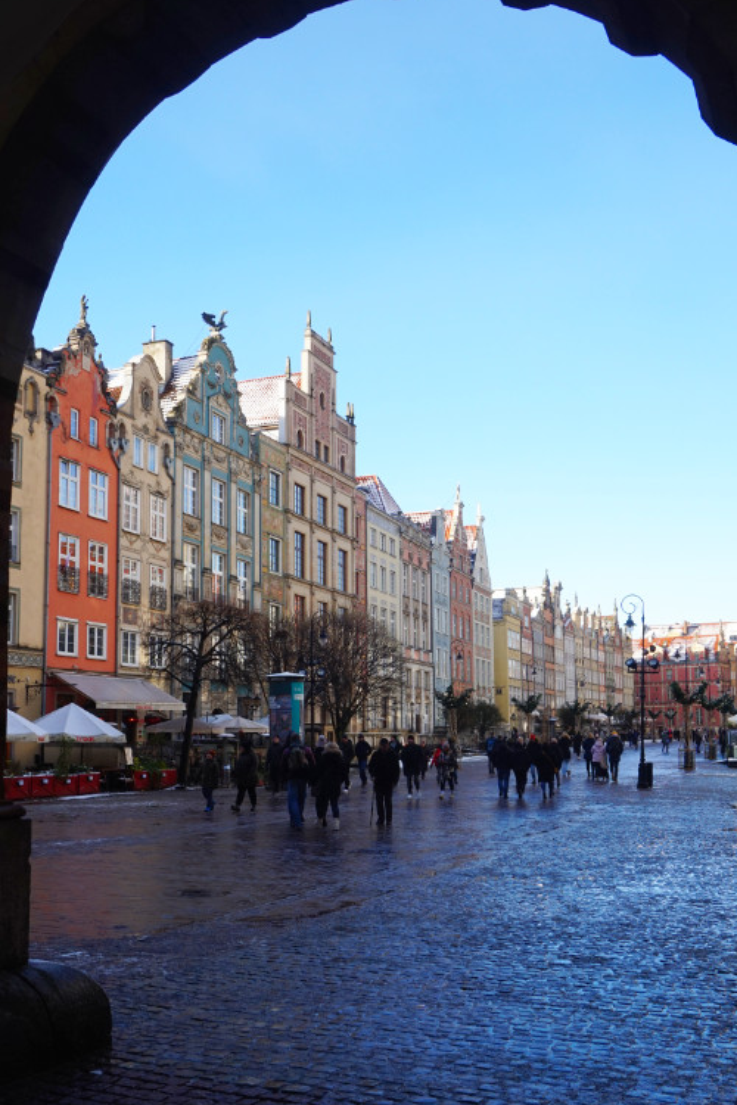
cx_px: 395
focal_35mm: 36
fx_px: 1105
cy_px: 641
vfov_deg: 52.9
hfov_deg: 36.9
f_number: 9
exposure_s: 1/80
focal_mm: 20
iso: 100
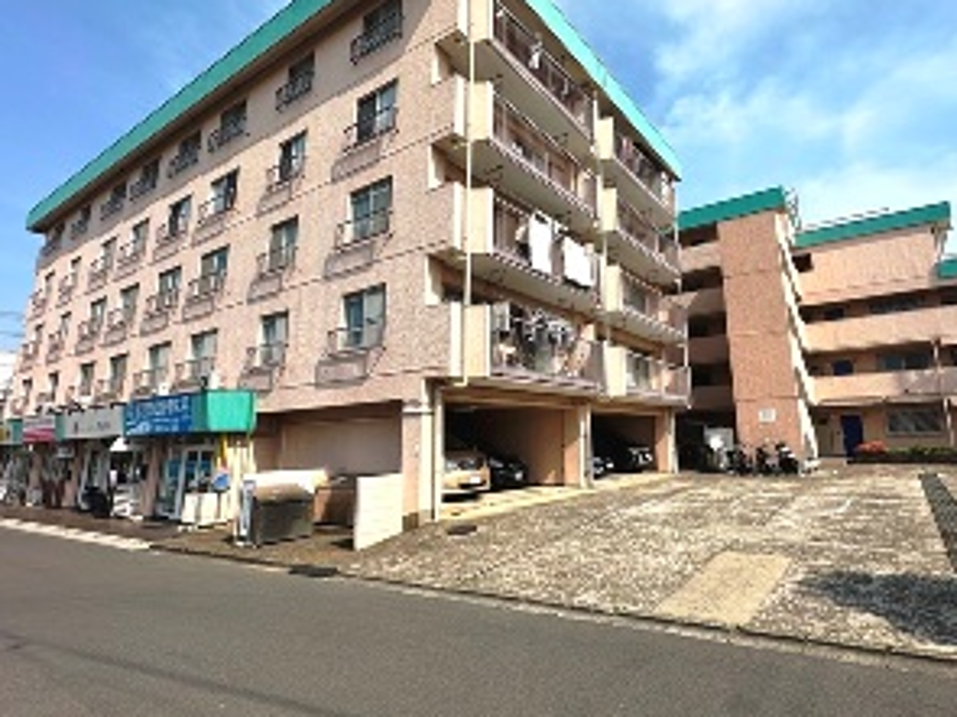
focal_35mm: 19
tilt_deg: +12.1
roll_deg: +1.6
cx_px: 571
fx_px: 525
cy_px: 324
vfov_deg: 68.5
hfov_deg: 83.7
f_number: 2.2
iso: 50
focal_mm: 2.22
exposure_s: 1/2506
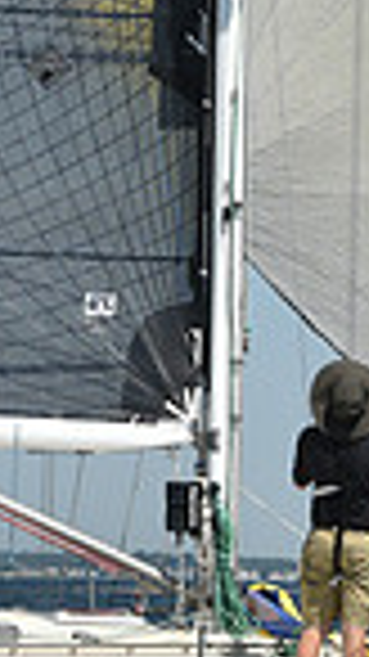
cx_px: 216
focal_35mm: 292
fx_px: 5085
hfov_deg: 4.2
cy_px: 358
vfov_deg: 7.4
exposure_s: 1/1250
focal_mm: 70
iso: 250
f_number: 8
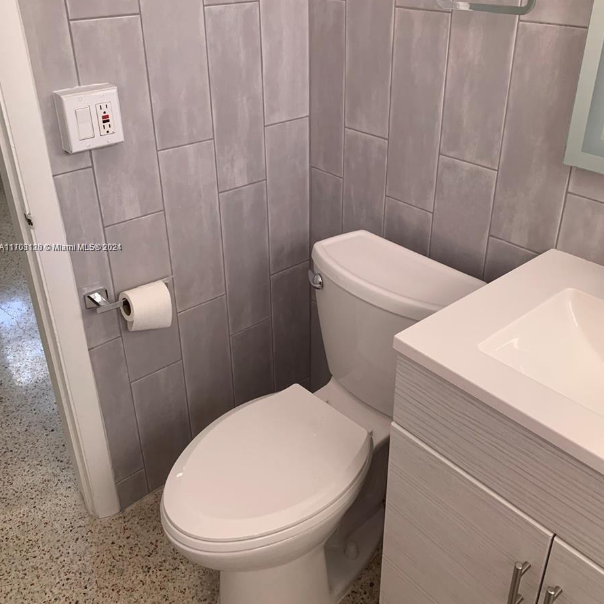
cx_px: 303
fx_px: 612
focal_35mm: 31
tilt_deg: -28.0
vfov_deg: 52.2
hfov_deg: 52.5
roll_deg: +0.5
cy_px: 248
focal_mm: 4.25
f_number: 1.8
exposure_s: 1/60
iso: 250
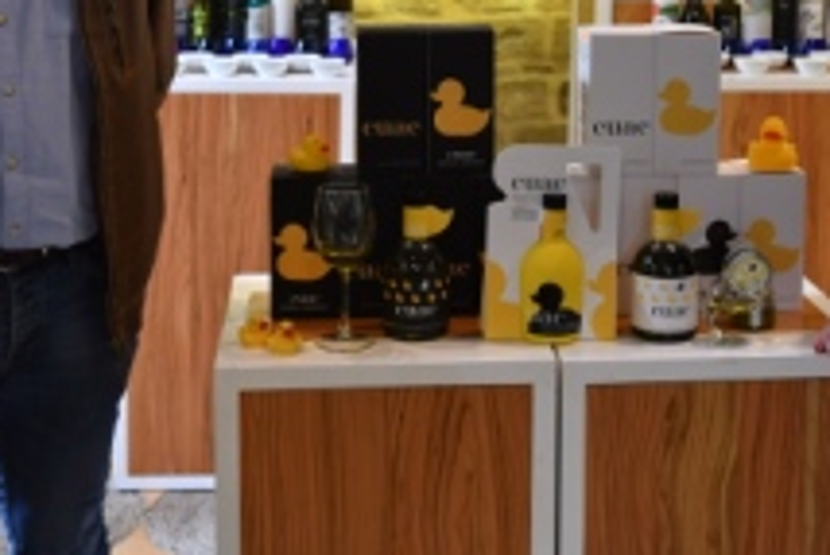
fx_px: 1592
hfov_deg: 29.1
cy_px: 21
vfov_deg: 19.3
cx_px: 504
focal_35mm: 69
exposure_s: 1/60
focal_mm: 22
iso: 640
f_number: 2.8
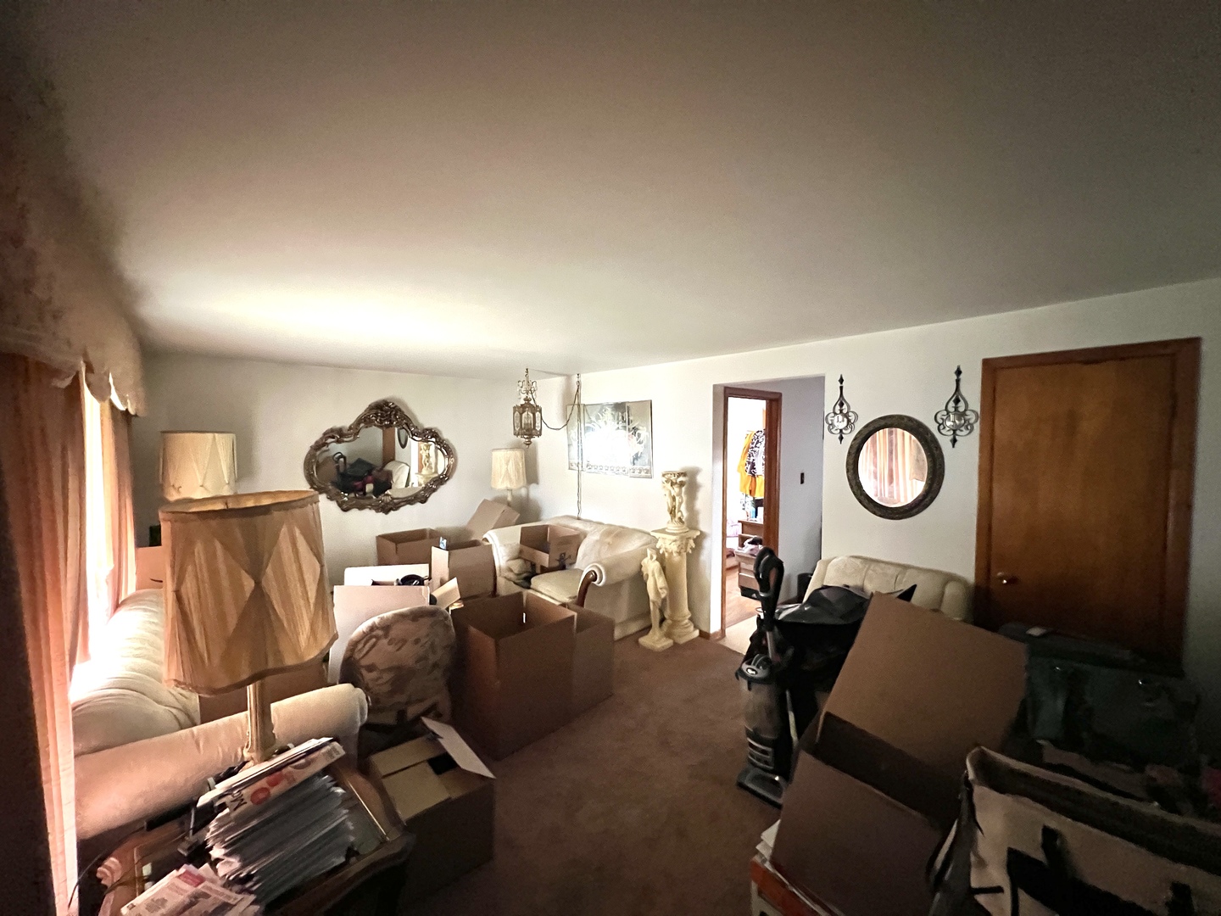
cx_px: 610
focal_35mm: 13
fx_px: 459
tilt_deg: -3.5
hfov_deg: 106.2
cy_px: 458
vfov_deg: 89.9
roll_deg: +0.2
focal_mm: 1.57
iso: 1000
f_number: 1.8
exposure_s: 1/49
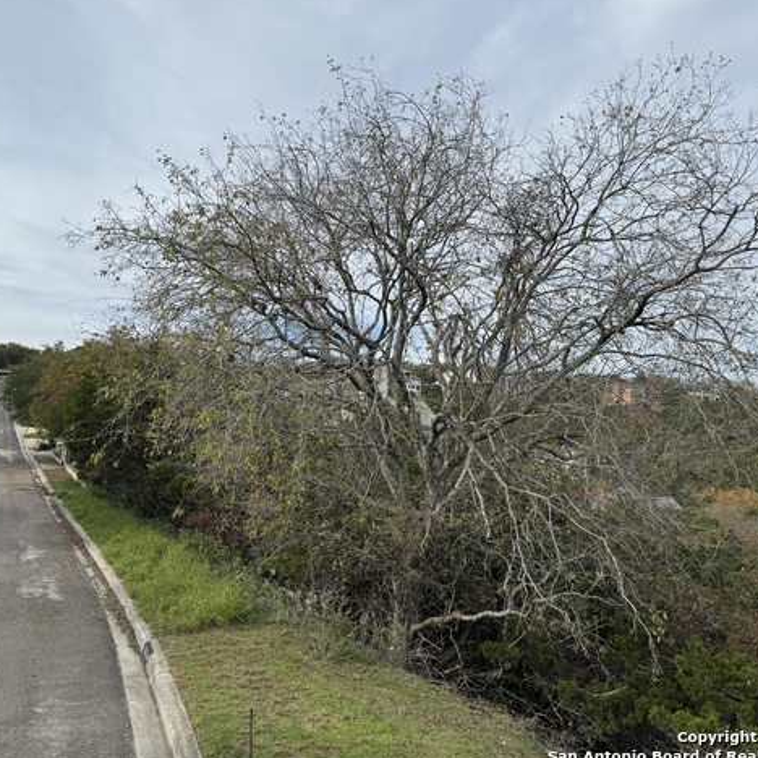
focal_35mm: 29
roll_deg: -1.4
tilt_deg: +3.8
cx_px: 288
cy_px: 377
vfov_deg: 55.6
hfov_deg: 55.0
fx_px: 718
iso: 80
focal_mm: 6.86
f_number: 1.78
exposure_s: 1/4049
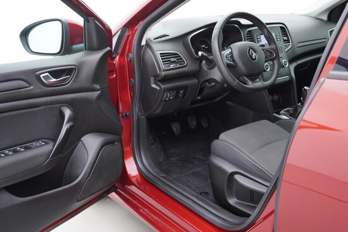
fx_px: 348
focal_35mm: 36
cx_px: 174
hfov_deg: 53.1
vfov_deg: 36.9
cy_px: 116
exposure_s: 1/40
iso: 200
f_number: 2.8
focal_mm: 24
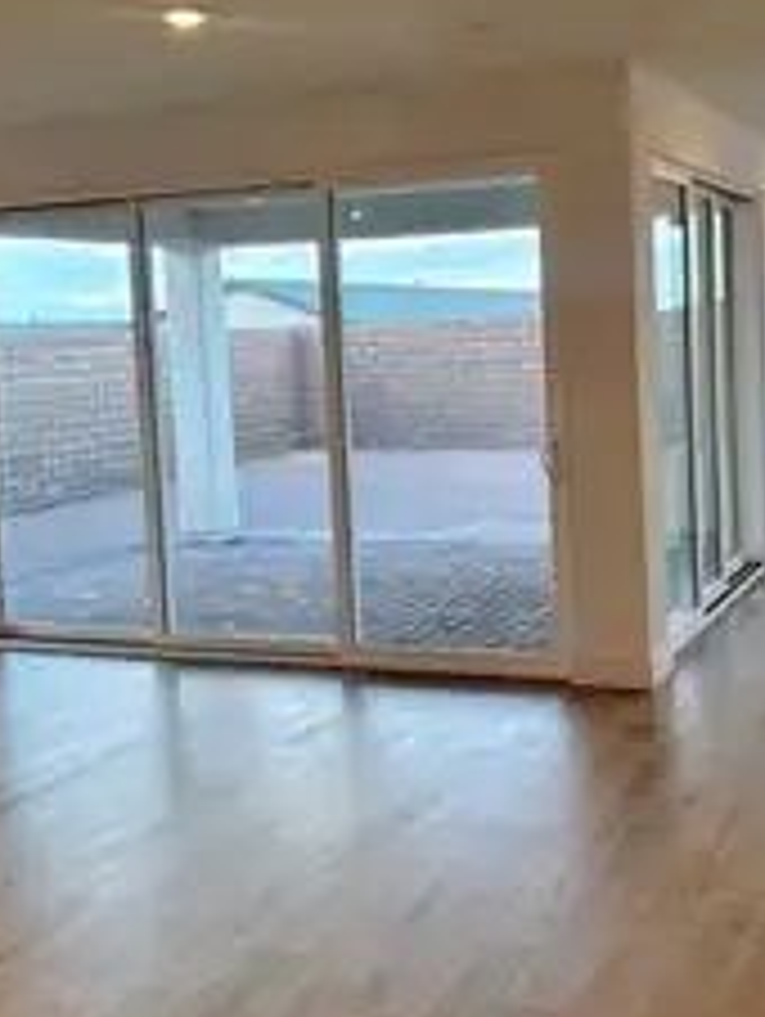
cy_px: 418
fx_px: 1353
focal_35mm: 46
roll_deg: +2.1
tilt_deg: -2.6
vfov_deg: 41.1
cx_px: 513
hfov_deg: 31.3
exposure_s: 1/167
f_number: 1.6
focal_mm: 5.96
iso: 64
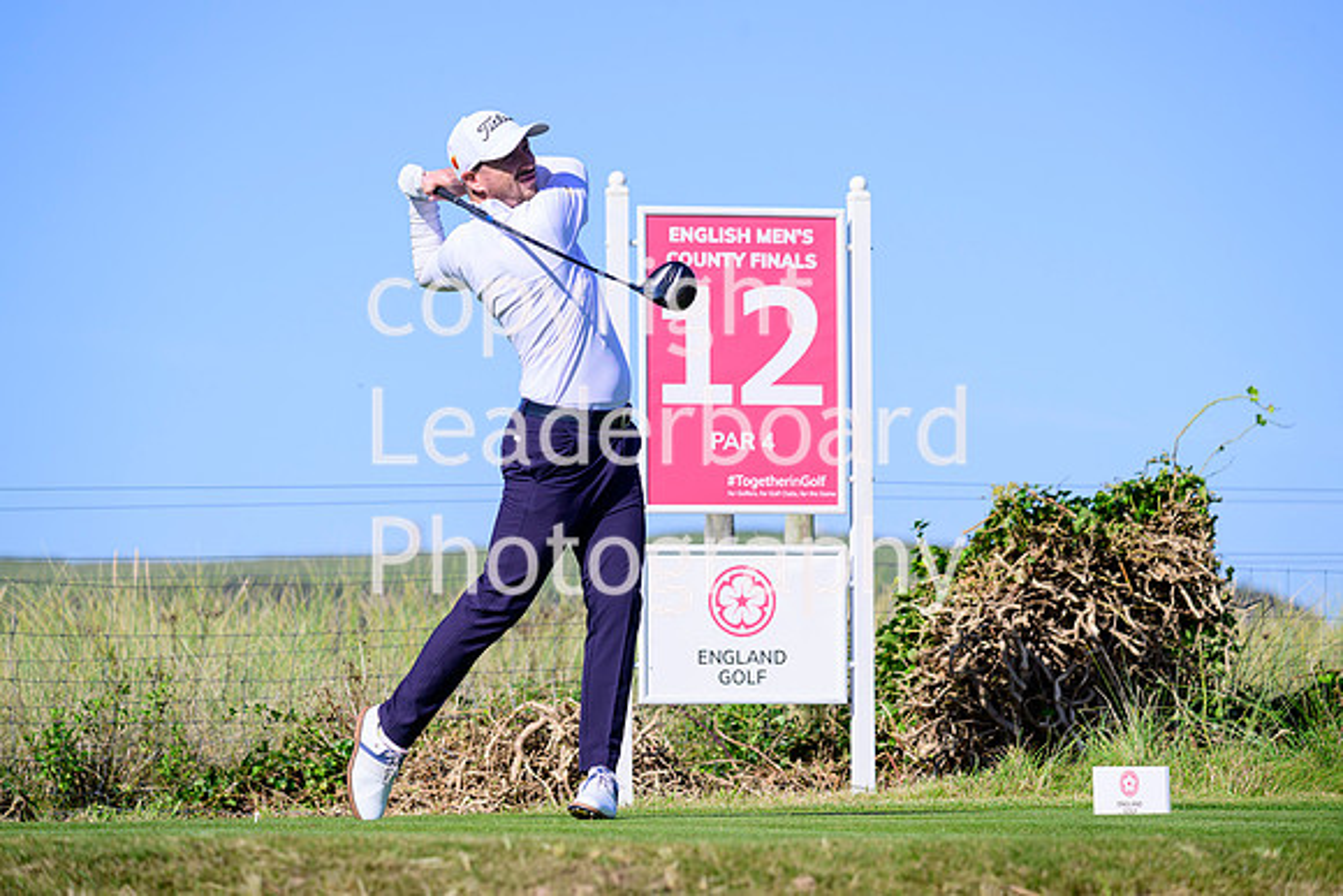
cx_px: 672
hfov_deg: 10.5
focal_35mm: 195
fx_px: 7276
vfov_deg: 7.0
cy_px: 448
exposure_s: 1/2500
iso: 400
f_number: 5.6
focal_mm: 195
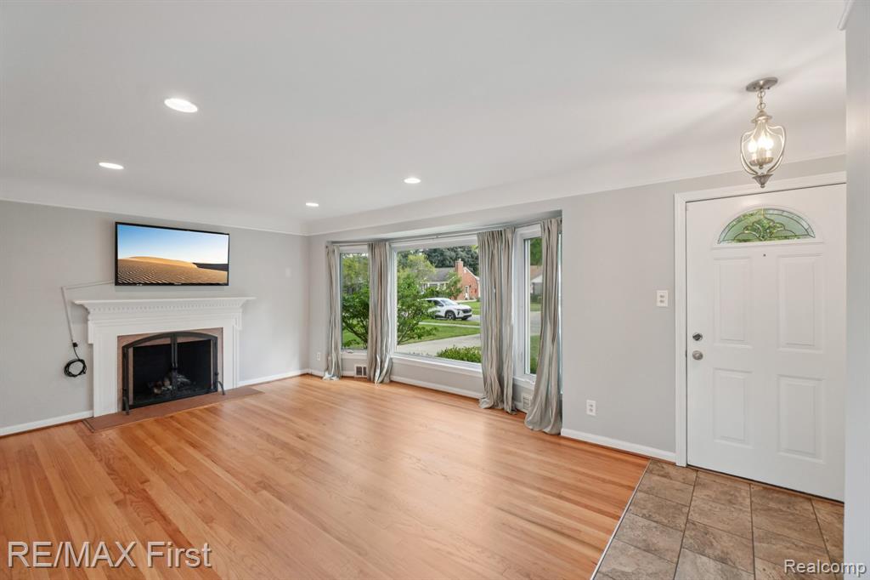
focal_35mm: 15
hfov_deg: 100.4
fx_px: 362
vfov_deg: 77.3
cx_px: 435
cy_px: 290
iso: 500
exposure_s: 1/30
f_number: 8
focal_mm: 10
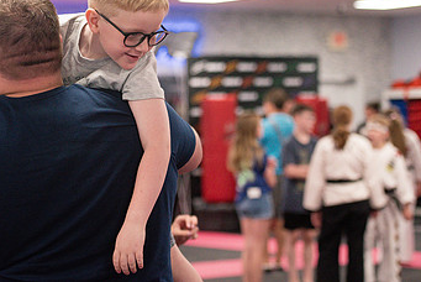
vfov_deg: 11.5
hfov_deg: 17.1
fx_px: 1393
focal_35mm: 119
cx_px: 120
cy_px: 44
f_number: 2.8
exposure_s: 1/400
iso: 1600
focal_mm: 70
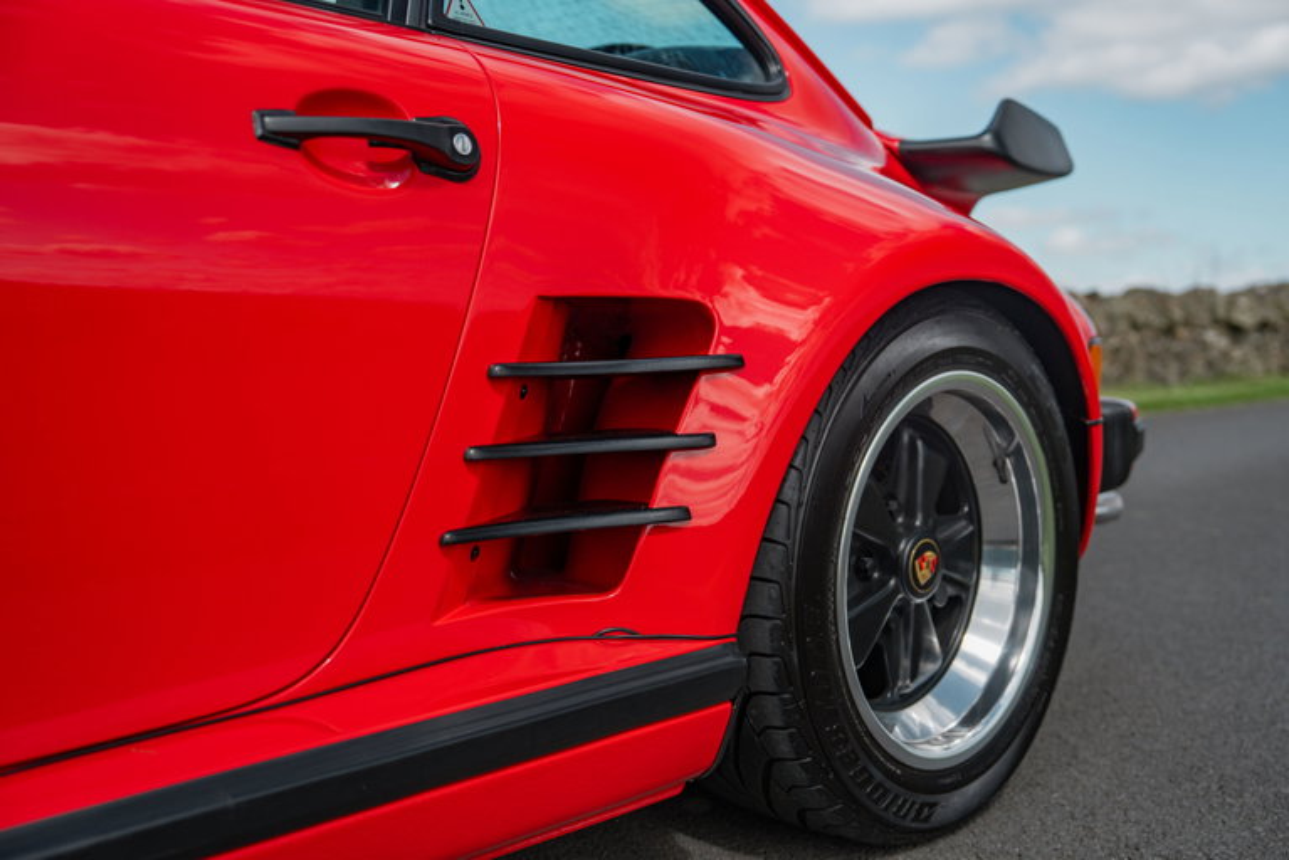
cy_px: 430
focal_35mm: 35
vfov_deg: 37.9
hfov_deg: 54.4
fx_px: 1254
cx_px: 644
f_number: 2.8
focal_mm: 35
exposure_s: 1/1000
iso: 100
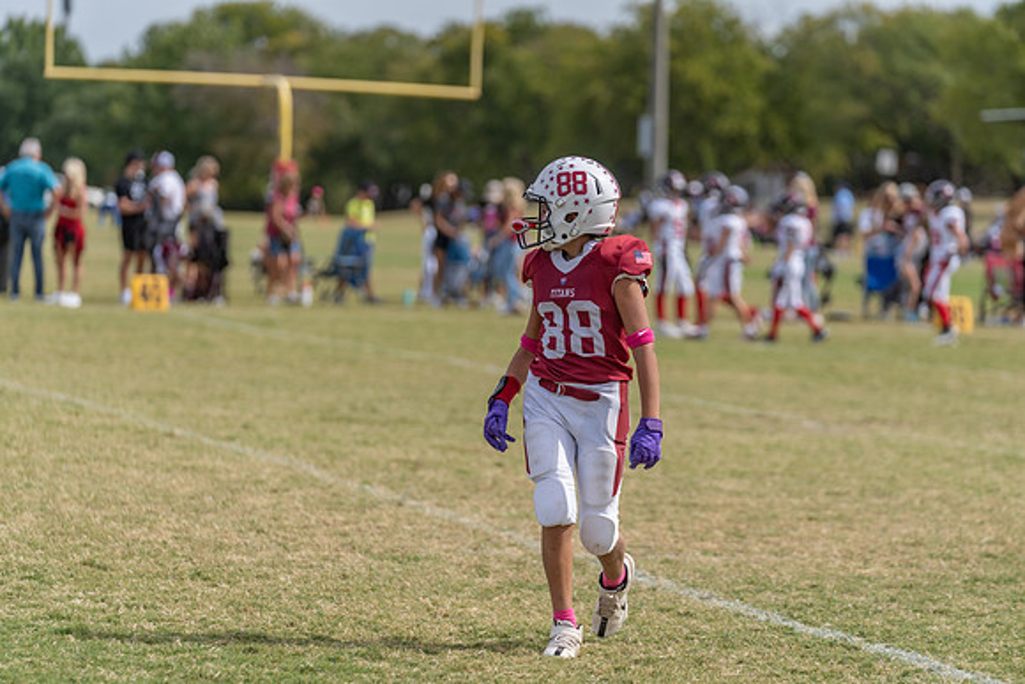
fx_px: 4870
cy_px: 342
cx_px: 512
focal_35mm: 171
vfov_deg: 8.0
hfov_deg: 12.0
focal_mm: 171
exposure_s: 1/1600
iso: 100
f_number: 3.5
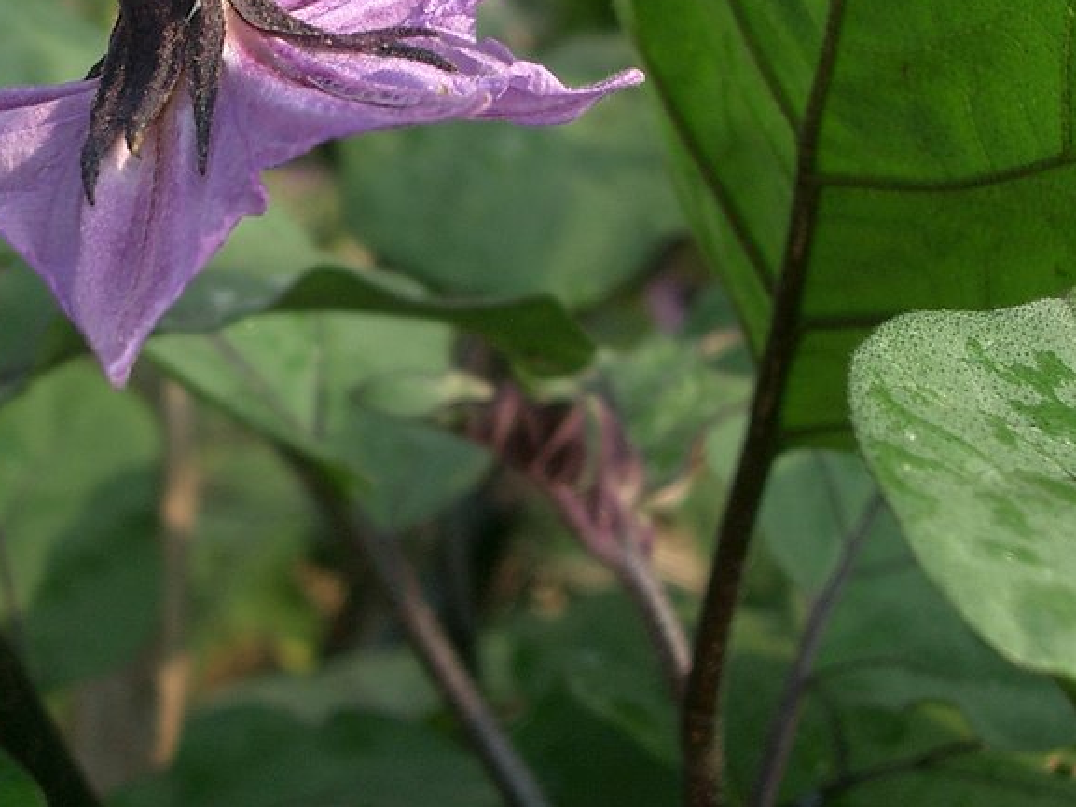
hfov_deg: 17.8
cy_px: 125
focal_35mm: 110
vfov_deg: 13.4
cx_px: 304
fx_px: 3420
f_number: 3.5
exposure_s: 1/320
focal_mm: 10.2
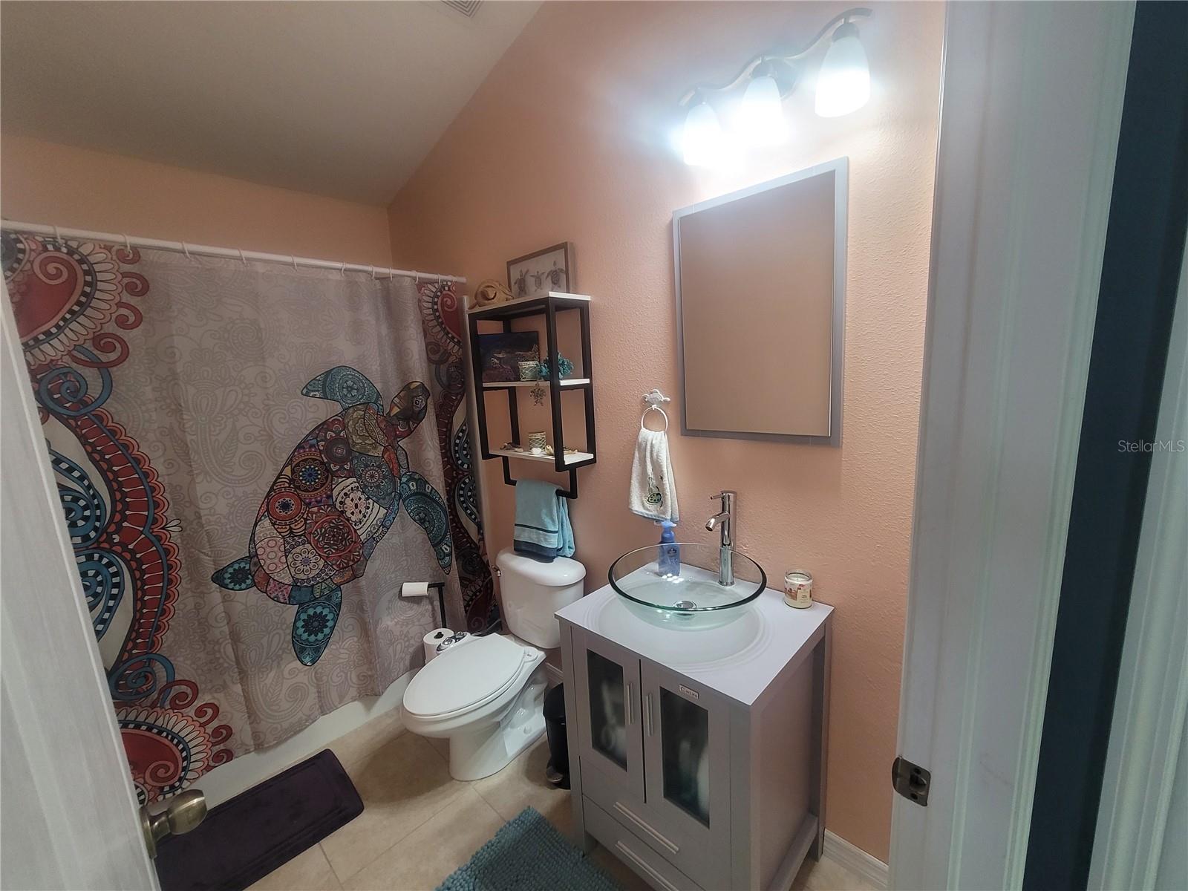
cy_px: 446
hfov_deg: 106.2
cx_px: 594
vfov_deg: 89.9
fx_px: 446
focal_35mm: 13
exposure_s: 1/60
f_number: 2.2
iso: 250
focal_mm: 2.2
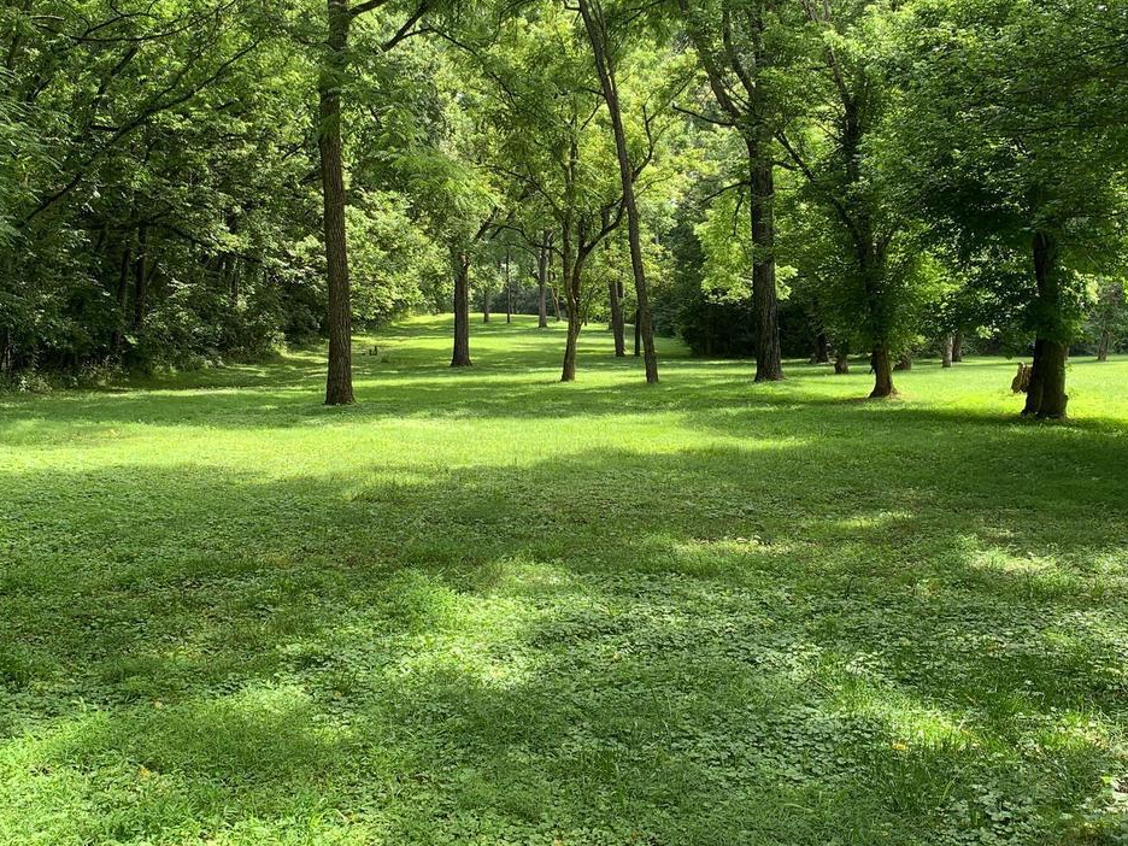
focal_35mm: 40
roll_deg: +0.7
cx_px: 497
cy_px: 340
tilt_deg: +2.0
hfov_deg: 46.7
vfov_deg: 35.8
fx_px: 1303
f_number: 1.8
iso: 25
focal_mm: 4.25
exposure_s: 1/272
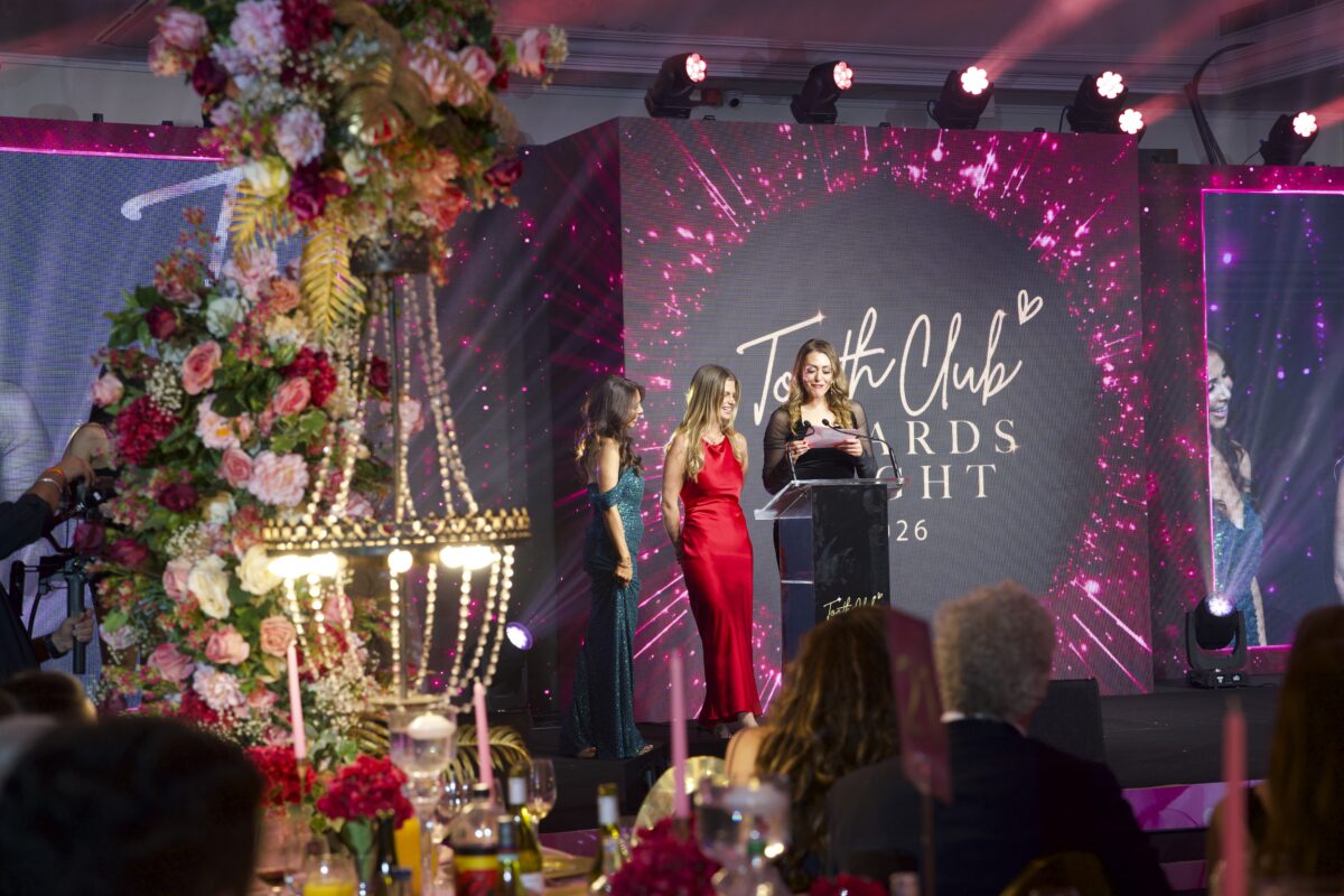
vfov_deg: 19.5
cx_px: 672
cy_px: 448
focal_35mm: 70
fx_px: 2613
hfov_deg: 28.8
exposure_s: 1/125
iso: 1000
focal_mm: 70
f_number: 4
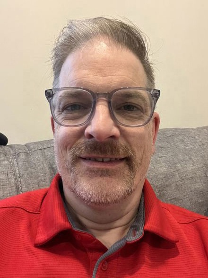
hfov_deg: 46.8
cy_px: 139
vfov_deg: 60.0
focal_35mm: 30
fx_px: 240
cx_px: 104
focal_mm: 2.71
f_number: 2.2
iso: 400
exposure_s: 1/30
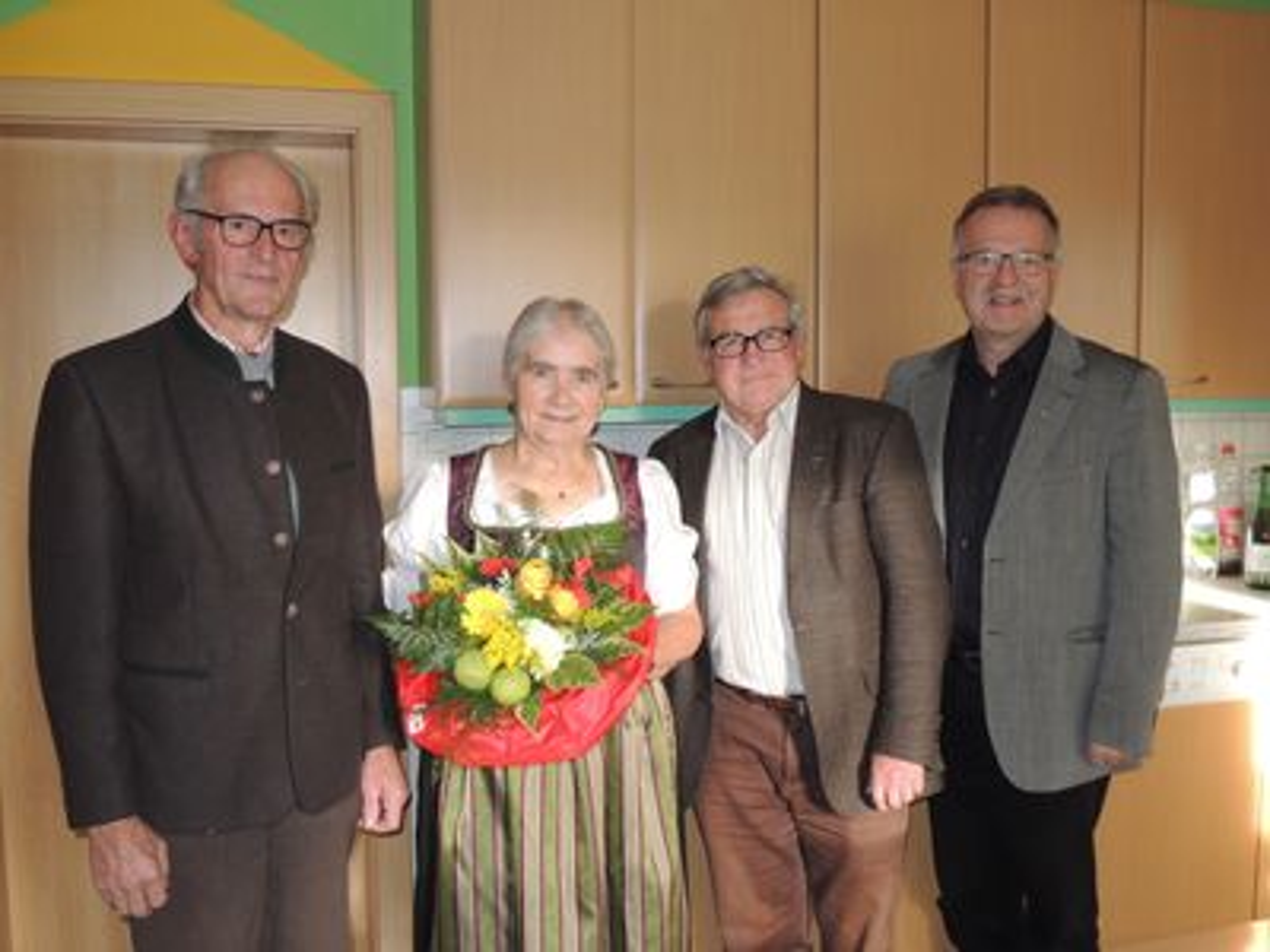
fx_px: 1284
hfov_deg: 52.6
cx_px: 635
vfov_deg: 40.7
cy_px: 476
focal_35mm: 35
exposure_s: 1/30
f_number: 3.2
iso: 250
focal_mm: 6.3
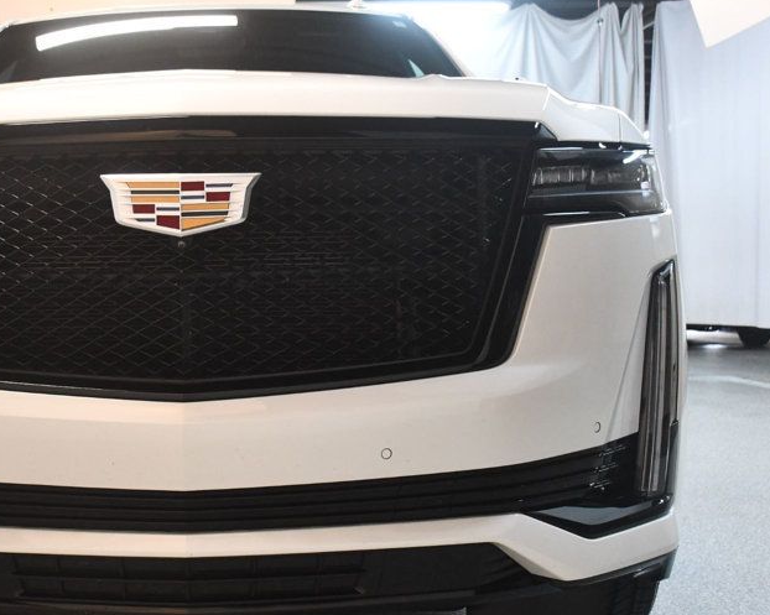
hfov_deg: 35.9
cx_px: 204
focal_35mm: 51
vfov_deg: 29.7
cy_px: 314
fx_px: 1162
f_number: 3.5
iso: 2200
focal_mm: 22
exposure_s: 1/125
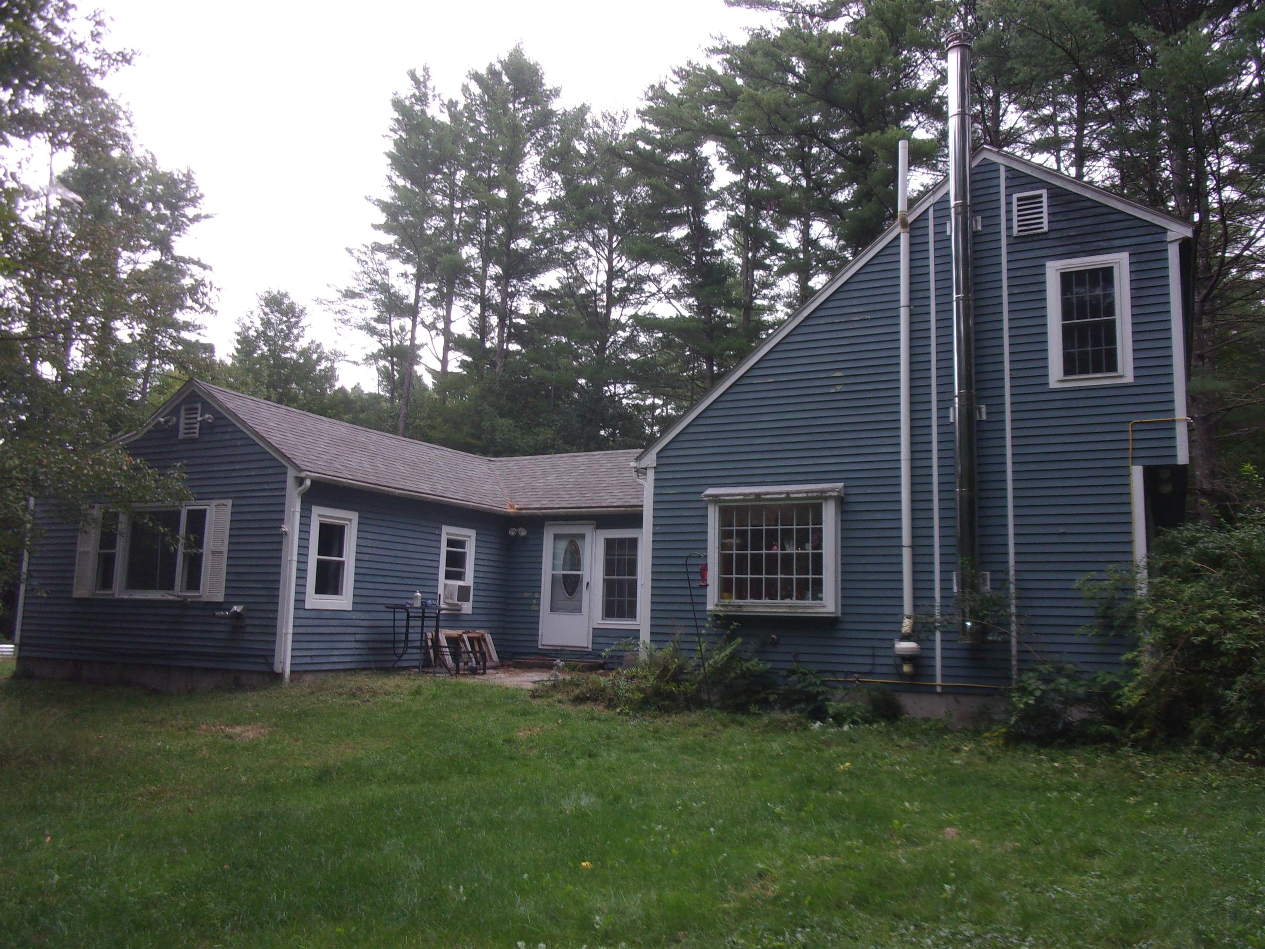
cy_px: 474
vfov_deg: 49.7
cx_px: 632
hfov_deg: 63.4
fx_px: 1023
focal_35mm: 28
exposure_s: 1/38
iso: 80
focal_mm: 5.1
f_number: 3.9
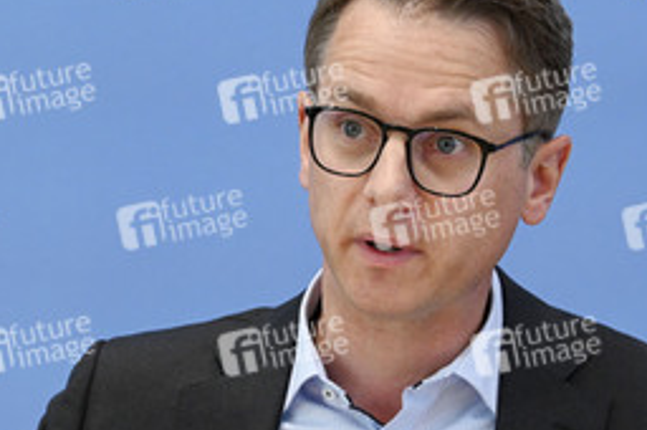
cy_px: 283
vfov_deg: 7.8
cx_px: 216
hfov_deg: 11.7
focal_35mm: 176
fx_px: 3159
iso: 3200
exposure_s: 1/640
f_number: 5.6
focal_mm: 100
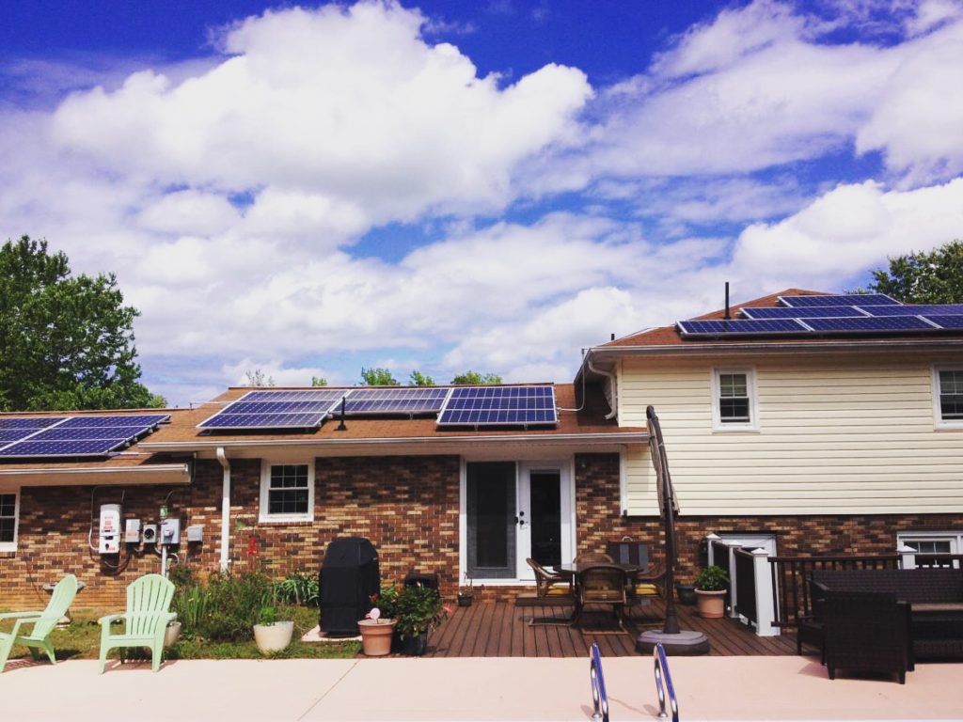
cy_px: 361
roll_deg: +0.3
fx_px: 974
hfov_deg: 52.6
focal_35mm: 35
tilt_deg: +6.2
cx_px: 482
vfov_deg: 40.7
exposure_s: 1/2632
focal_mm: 4.28
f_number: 2.4
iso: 50
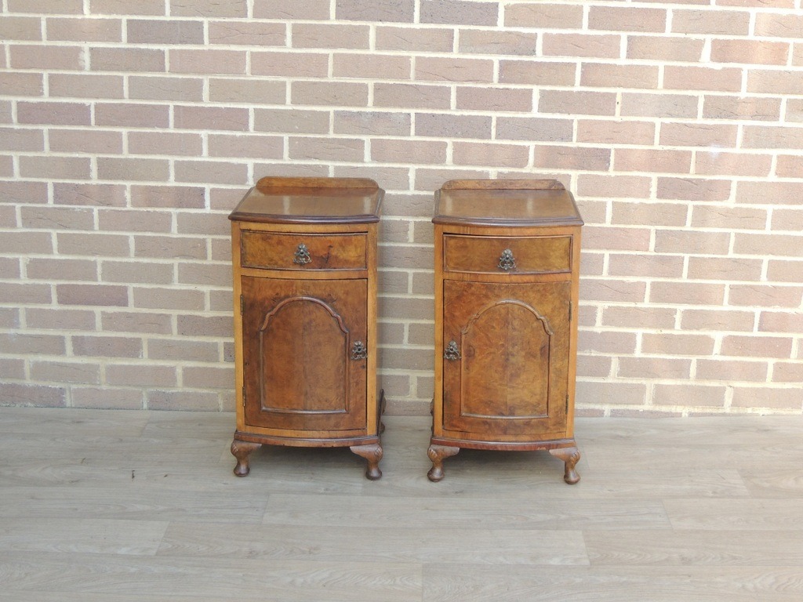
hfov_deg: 38.2
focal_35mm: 50
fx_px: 1160
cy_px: 301
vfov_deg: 29.1
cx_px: 402
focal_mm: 8.9
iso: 360
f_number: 3.6
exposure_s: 1/250
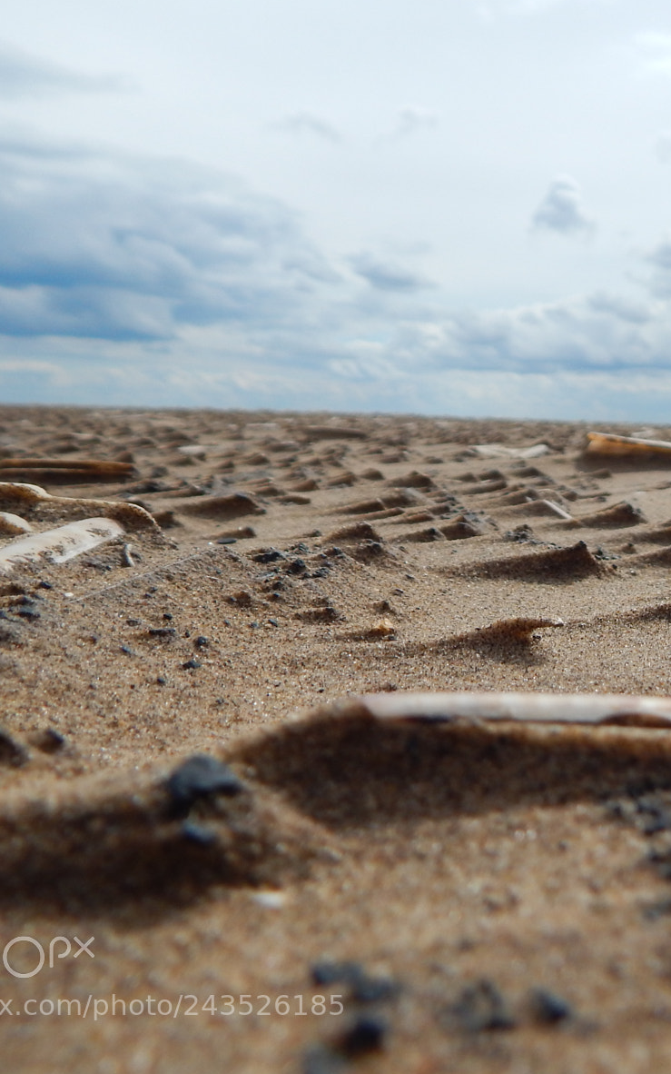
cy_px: 532
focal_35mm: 33
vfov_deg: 58.1
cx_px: 596
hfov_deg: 36.1
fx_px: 965
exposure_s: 1/800
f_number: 6
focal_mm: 4
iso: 125
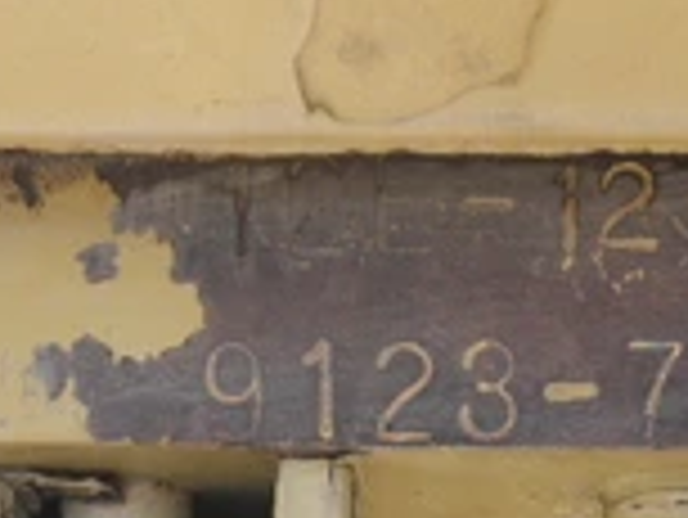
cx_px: 301
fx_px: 1452
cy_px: 297
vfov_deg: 20.2
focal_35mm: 73
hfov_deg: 26.6
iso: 64
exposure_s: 1/50
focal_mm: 5
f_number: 3
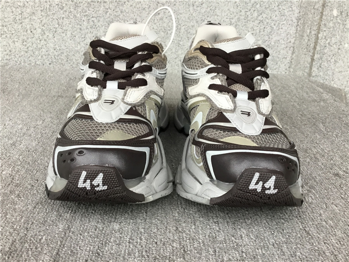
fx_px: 313
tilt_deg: -22.3
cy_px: 131
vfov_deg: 45.4
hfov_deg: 58.4
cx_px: 174
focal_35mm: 31
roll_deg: -1.9
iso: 32
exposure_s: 1/33
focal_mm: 3.3
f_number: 2.4
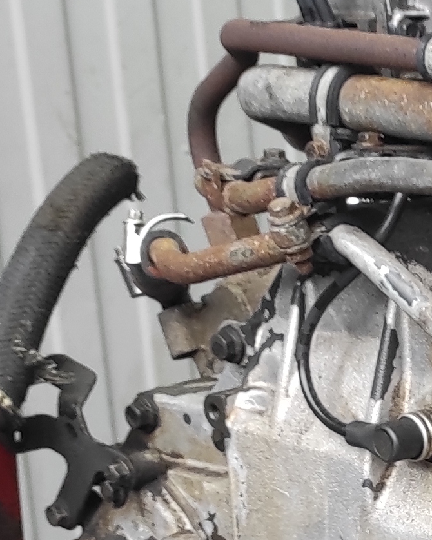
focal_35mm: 135
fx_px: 2158
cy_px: 623
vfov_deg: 13.9
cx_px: 990
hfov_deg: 10.1
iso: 145
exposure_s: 1/50
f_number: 1.89
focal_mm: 5.43
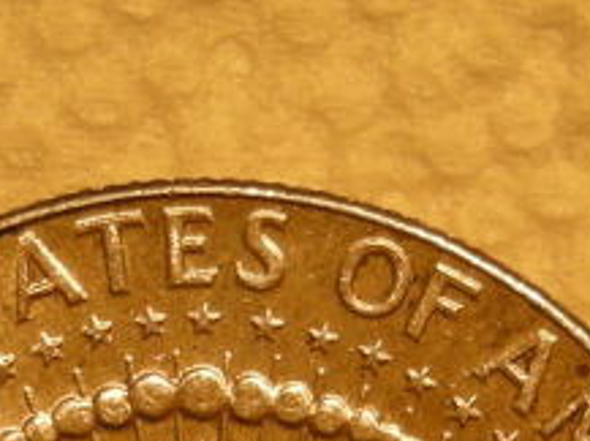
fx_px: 5973
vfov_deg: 4.2
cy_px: 754
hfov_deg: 5.7
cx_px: 182
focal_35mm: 351
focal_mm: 12.3
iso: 70
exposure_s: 1/52.4
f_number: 3.9
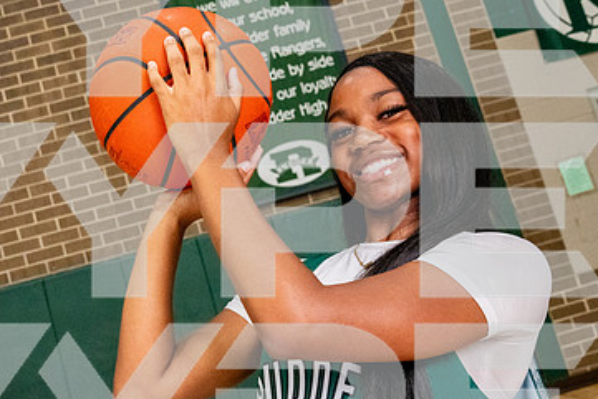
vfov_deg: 26.5
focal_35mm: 51
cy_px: 200
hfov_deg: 38.1
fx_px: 847
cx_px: 165
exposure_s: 1/500
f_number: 7.1
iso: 10000
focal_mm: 29
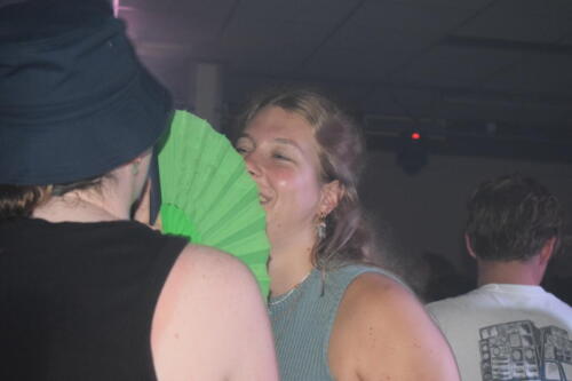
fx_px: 1239
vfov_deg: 17.5
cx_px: 286
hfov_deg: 26.0
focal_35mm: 78
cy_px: 190
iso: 3200
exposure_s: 1/60
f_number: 5.6
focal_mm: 52
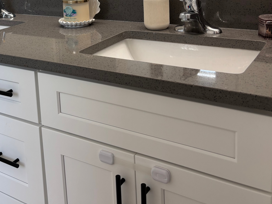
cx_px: 70
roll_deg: +3.4
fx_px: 377
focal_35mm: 48
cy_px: 19
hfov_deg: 38.7
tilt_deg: -10.1
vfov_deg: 29.0
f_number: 1.6
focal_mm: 5.96
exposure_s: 1/120
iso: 50
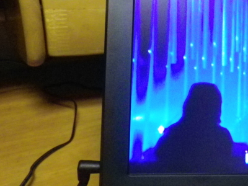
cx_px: 234
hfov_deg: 32.2
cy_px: 91
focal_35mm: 56
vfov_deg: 26.1
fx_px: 401
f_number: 3.2
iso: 800
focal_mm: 5
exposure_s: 1/25
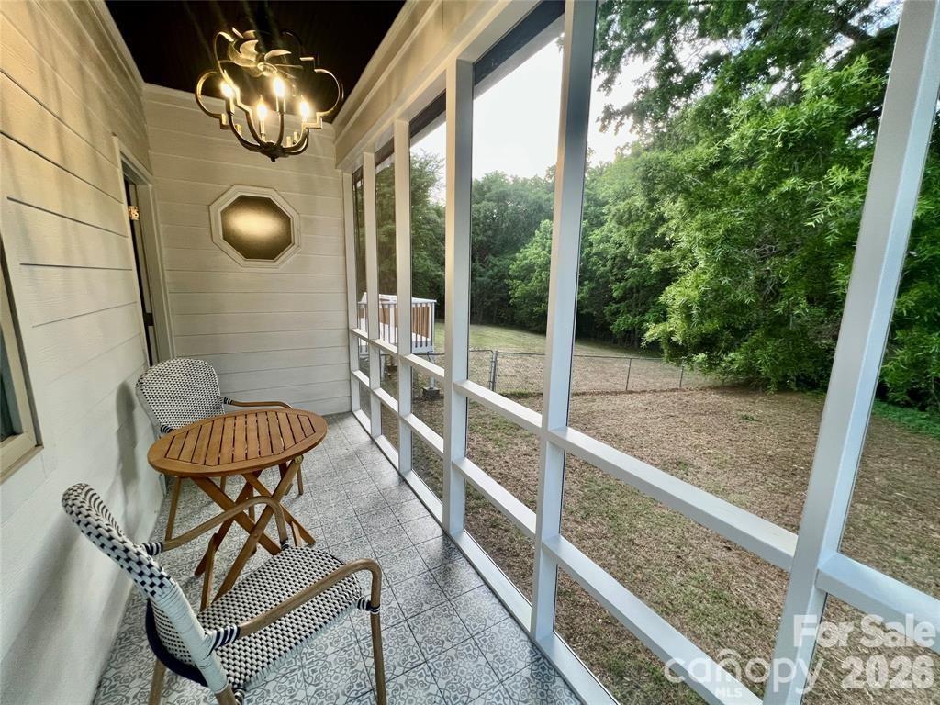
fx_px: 353
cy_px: 352
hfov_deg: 106.2
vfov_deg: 89.9
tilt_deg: -10.0
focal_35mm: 13
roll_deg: -1.7
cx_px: 470
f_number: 1.8
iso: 125
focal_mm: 1.57
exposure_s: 1/120
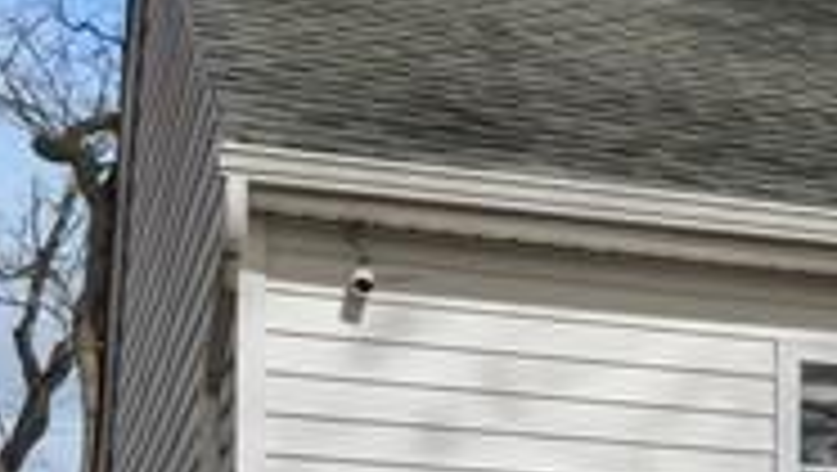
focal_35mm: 144
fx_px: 3199
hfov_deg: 12.9
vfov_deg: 8.1
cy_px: 915
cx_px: 1706
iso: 130
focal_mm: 12.29
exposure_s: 1/2500
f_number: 2.8
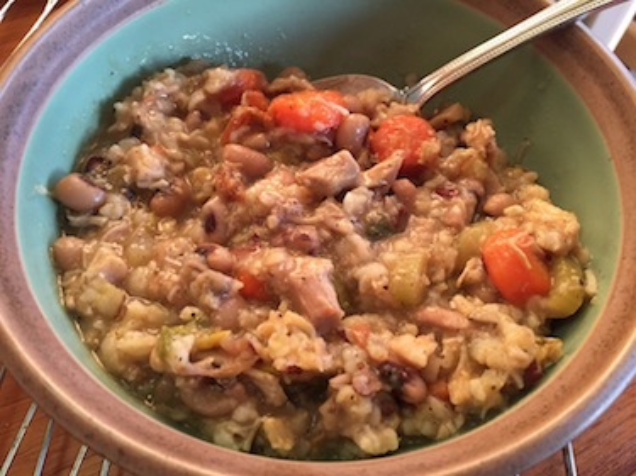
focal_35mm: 29
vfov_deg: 48.2
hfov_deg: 61.7
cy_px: 238
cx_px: 318
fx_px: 533
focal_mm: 4.15
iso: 125
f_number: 2.2
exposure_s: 1/30
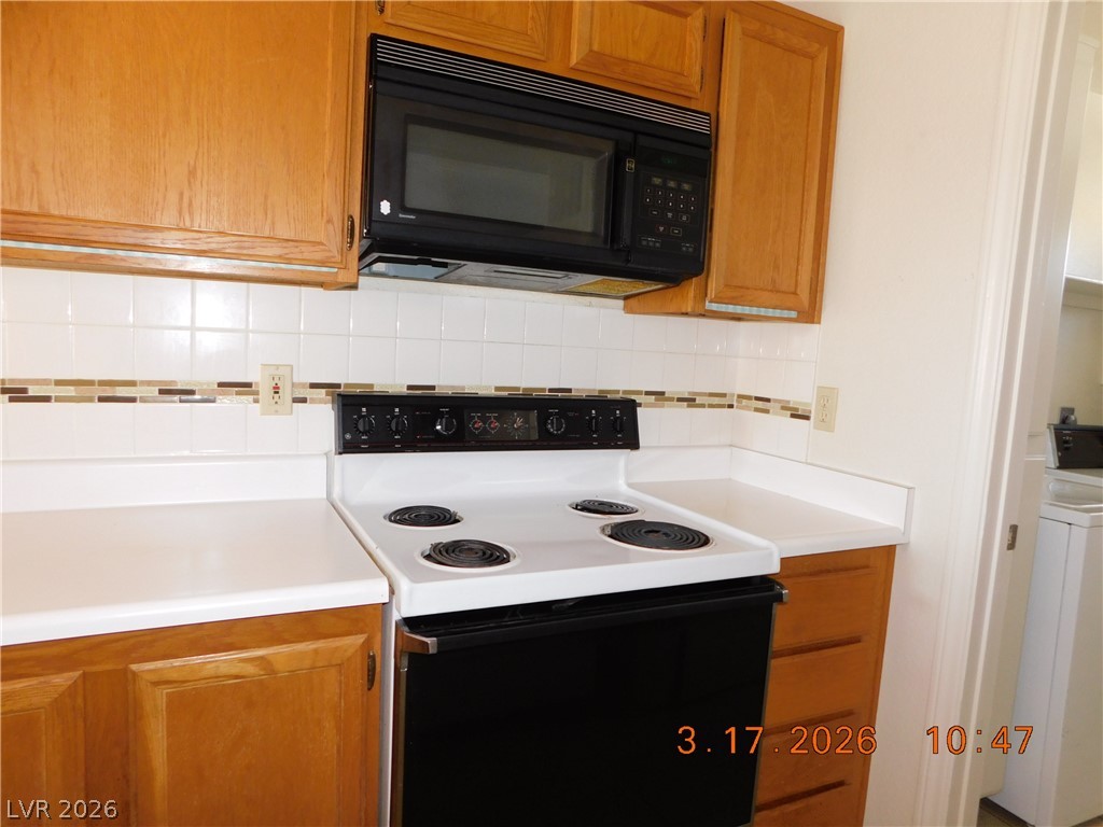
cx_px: 552
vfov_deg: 58.9
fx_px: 733
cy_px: 414
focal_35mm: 23
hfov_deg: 73.9
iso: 200
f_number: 3
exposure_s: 1/30
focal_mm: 4
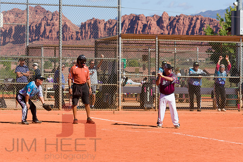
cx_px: 136
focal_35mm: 155
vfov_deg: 8.9
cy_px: 88
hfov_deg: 13.3
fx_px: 1044
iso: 400
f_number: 6.3
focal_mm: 120
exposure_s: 1/2000
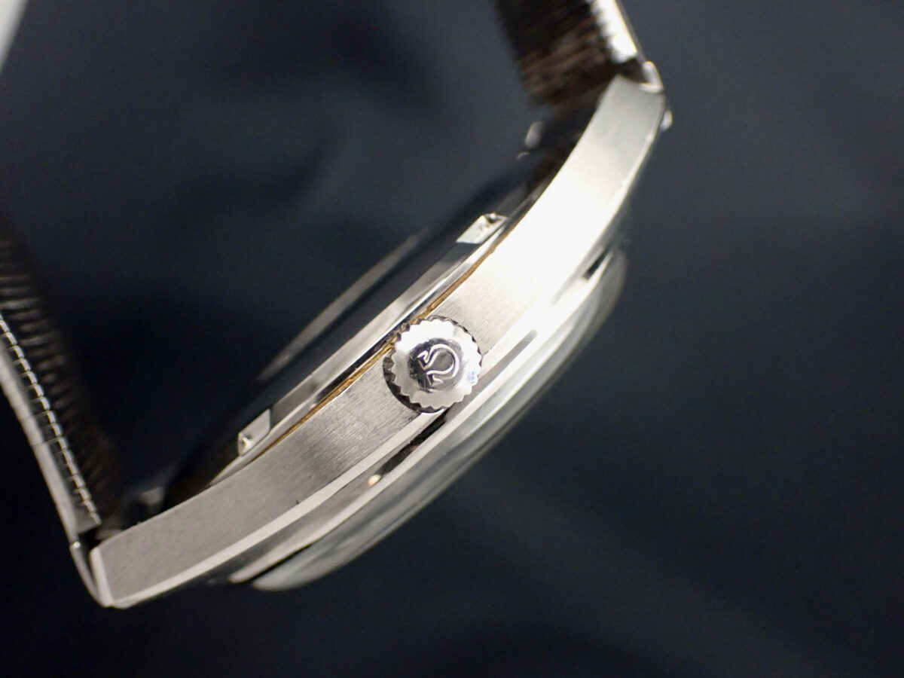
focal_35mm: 54
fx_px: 1410
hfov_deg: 35.5
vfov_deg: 27.0
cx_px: 452
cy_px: 339
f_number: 3.3
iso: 1000
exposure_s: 1/50
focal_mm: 9.65
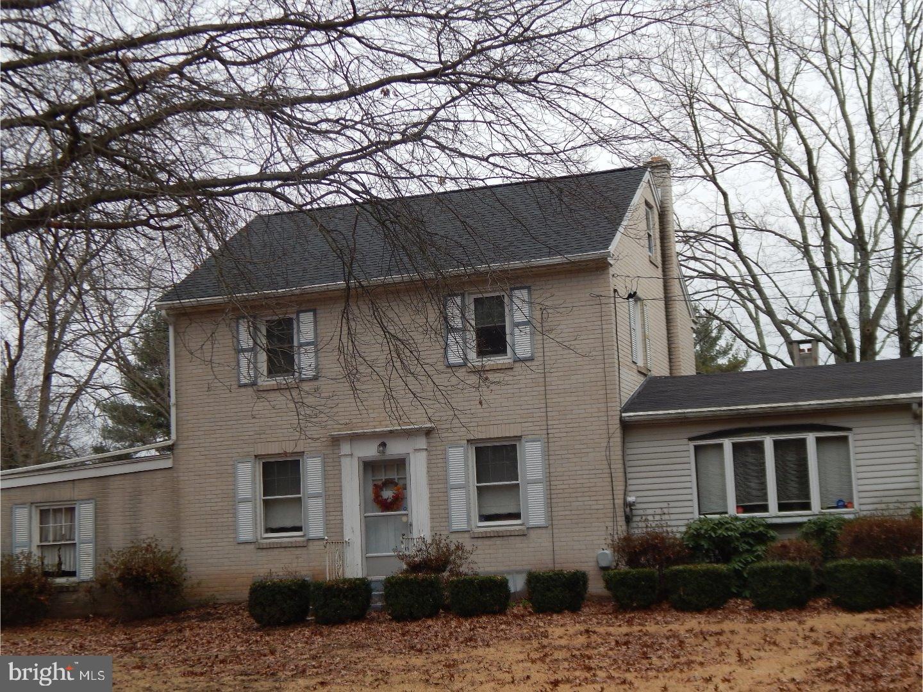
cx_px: 462
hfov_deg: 34.9
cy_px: 346
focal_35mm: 55
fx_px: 1467
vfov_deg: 26.6
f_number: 3.8
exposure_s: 1/100
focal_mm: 9.7
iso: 125
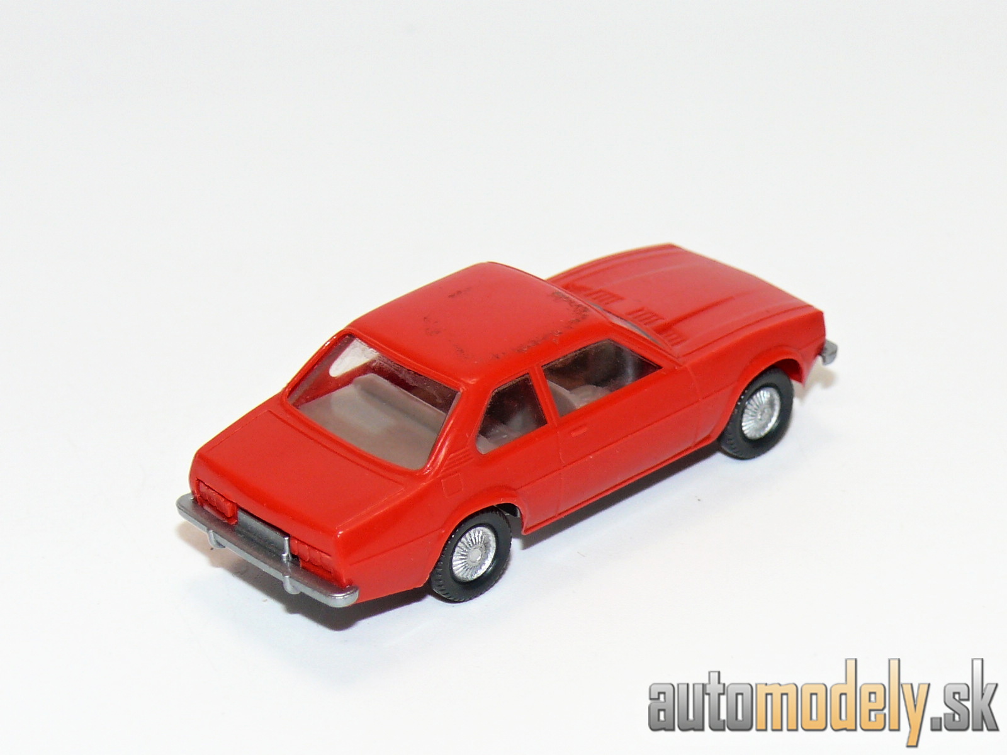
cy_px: 378
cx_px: 504
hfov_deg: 14.4
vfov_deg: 10.8
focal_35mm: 137
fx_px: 3985
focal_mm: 16.4
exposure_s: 1/30
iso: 100
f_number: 4
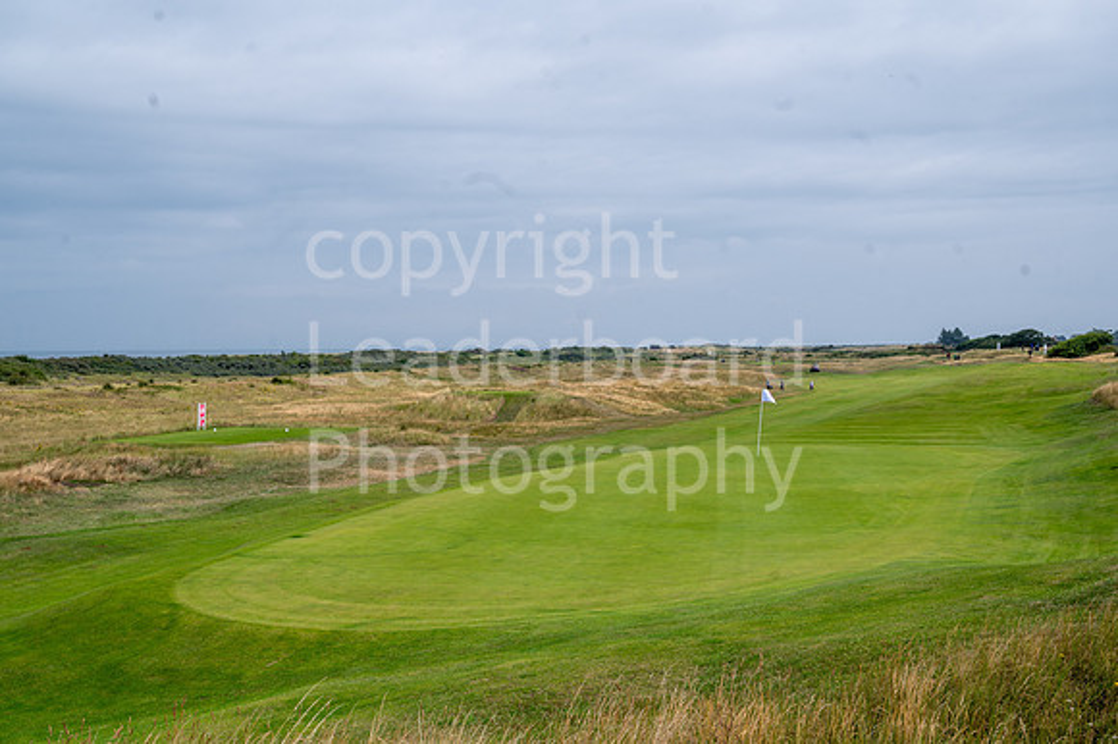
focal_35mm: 44
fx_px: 1366
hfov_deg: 44.5
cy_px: 372
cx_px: 559
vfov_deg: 30.5
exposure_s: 1/500
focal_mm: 44
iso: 100
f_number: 8
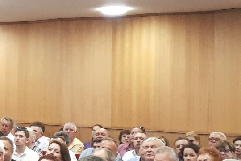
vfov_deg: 13.1
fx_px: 696
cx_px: -72
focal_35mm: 104
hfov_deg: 18.3
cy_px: 44
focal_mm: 3.6
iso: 160
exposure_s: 1/25
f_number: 1.9
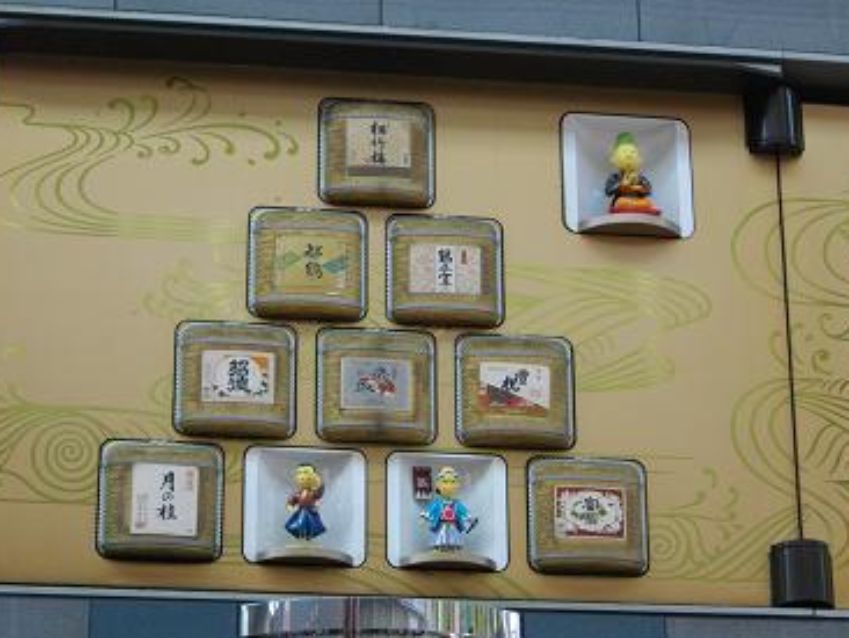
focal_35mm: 102
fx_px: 2503
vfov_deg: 14.5
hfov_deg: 19.2
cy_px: 322
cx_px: 440
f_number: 5.2
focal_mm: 17.1
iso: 363
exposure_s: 1/100
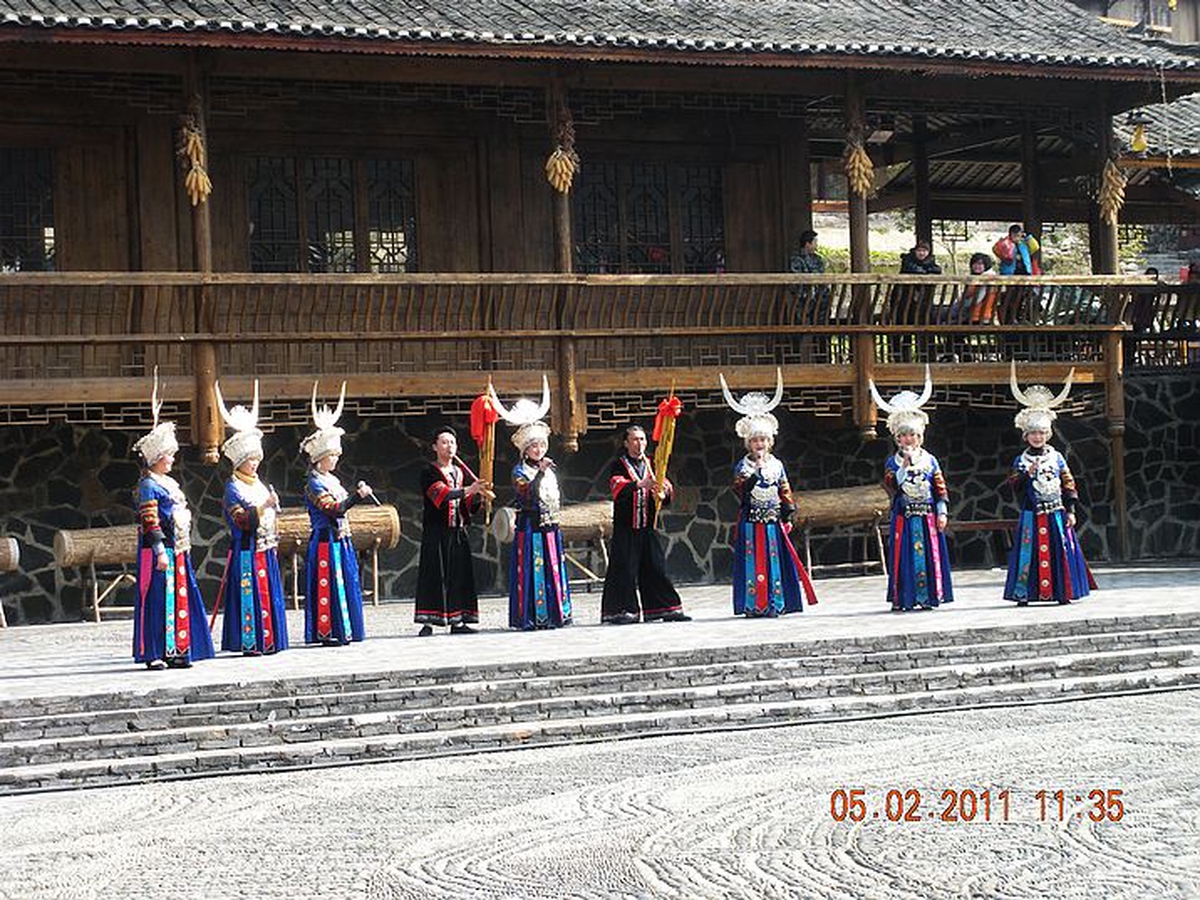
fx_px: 2808
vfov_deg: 18.2
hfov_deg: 24.1
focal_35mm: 81
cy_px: 450
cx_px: 600
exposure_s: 1/134
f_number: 4.8
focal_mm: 14.2
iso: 87
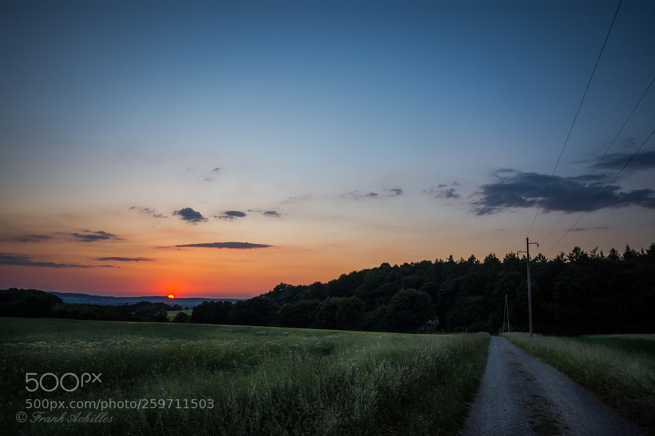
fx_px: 491
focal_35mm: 27
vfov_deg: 47.9
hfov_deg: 67.4
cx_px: 328
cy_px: 218
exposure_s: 1/320
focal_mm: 18
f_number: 5
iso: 400
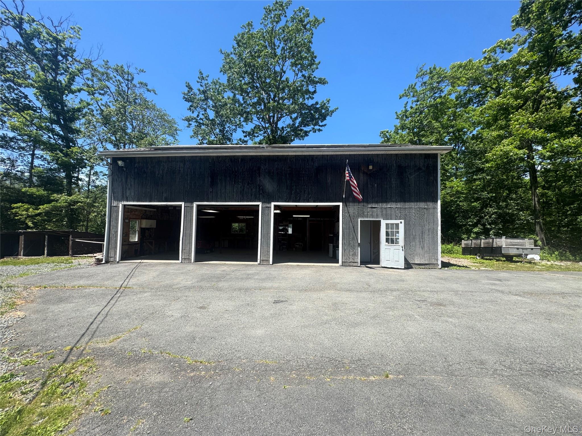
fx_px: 235
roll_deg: -0.3
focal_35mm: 14
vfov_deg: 85.7
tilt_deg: +2.5
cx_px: 291
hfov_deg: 102.1
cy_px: 218
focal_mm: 2.22
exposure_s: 1/879
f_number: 2.2
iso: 40
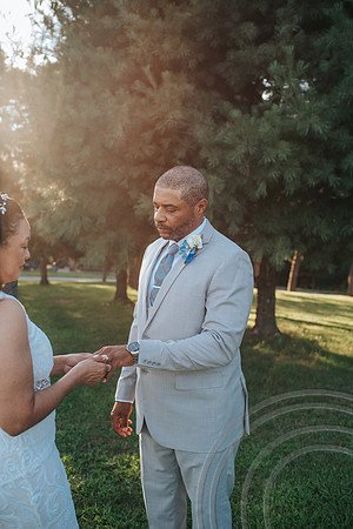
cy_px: 264
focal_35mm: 35
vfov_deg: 54.4
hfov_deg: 37.9
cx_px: 176
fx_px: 515
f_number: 3.2
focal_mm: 35
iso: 1000
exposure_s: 1/1250
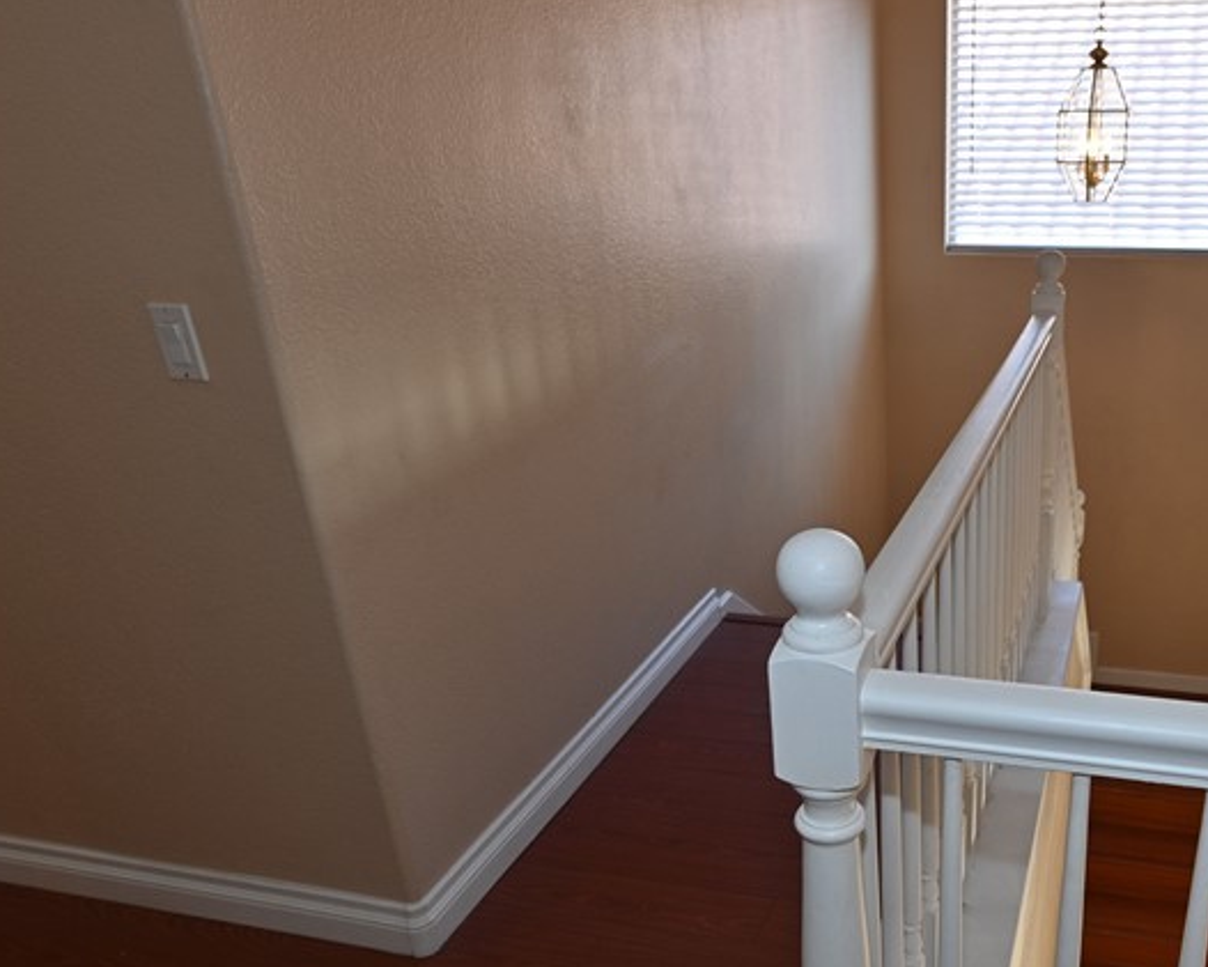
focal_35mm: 31
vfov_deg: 46.5
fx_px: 1109
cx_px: 886
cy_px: 629
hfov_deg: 54.8
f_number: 5.6
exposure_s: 1/100
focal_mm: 16
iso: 200
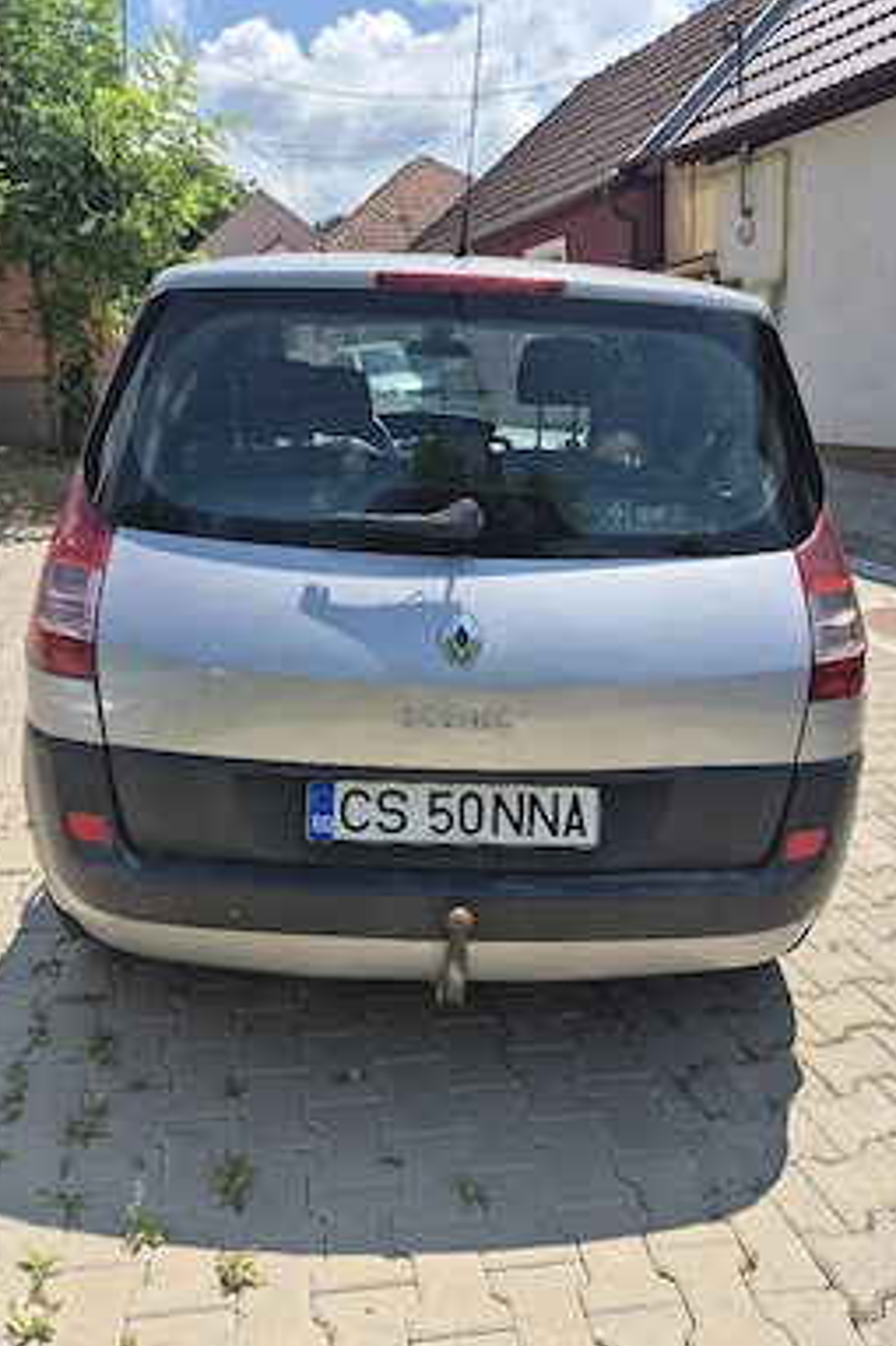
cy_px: 699
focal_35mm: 25
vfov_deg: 71.5
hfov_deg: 51.2
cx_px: 443
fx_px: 934
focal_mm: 5.4
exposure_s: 1/1667
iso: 25
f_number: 1.8
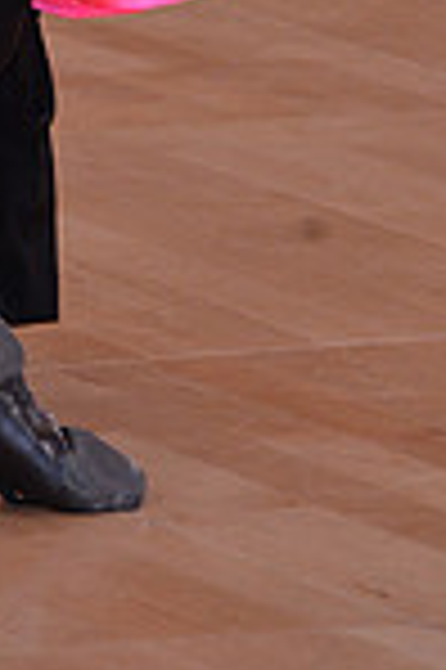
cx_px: -228
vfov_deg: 2.6
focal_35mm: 778
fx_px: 14490
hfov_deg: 1.8
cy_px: -544
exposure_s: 1/250
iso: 2000
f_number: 6.3
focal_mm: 200
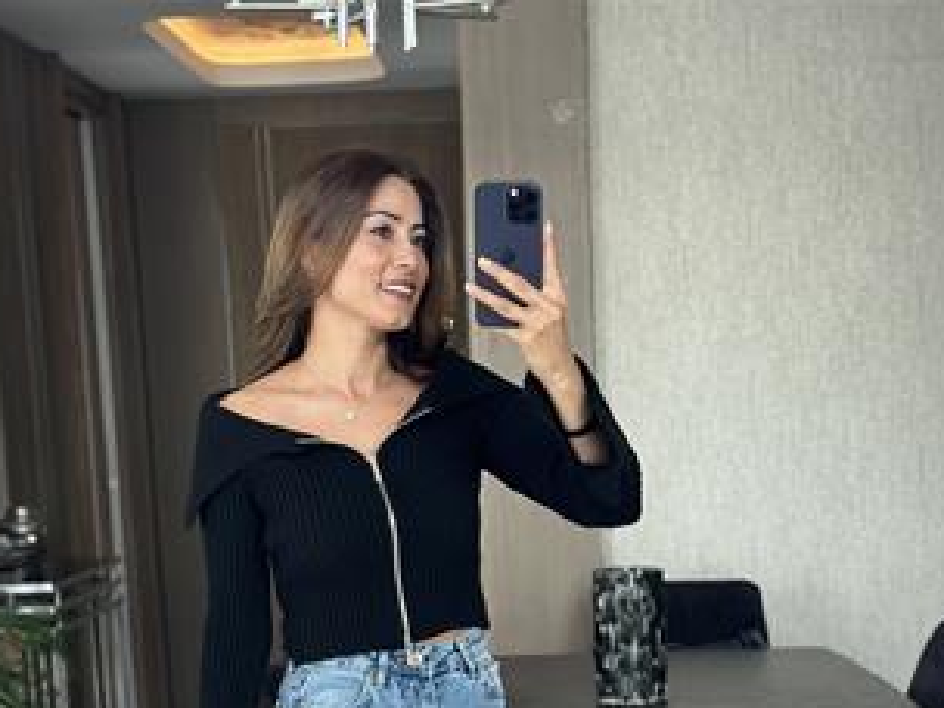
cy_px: 783
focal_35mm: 80
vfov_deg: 17.8
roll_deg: +2.9
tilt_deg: -18.5
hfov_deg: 24.4
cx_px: 413
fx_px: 2182
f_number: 1.78
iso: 125
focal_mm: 6.86
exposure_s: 1/60
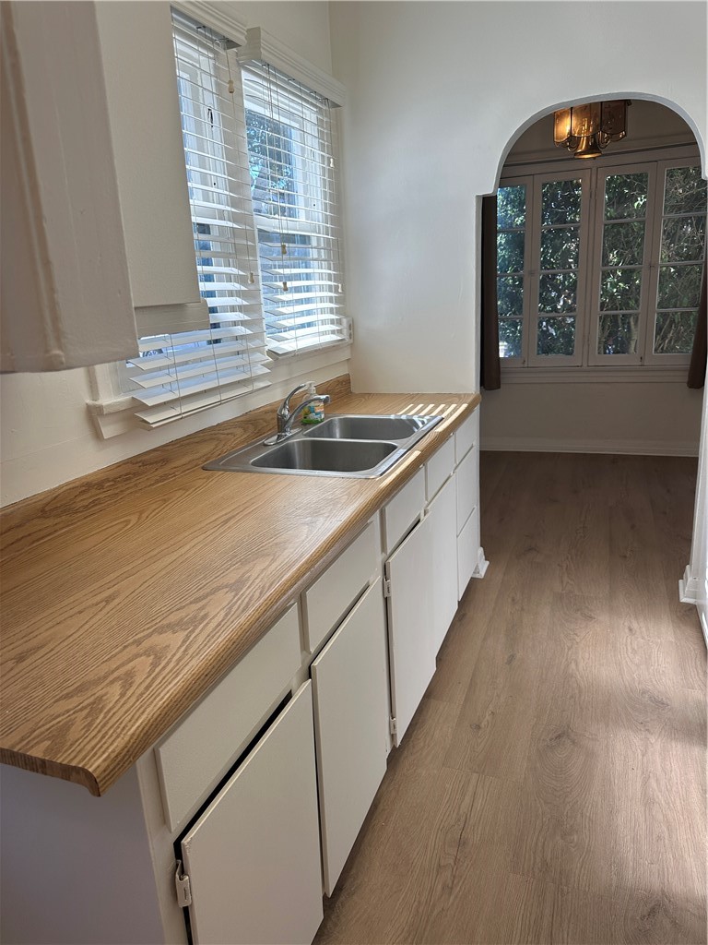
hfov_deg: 56.8
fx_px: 654
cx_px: 354
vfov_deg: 71.6
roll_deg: +2.7
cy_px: 472
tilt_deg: -14.7
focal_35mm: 24
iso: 80
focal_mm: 6.86
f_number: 1.78
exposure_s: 1/516
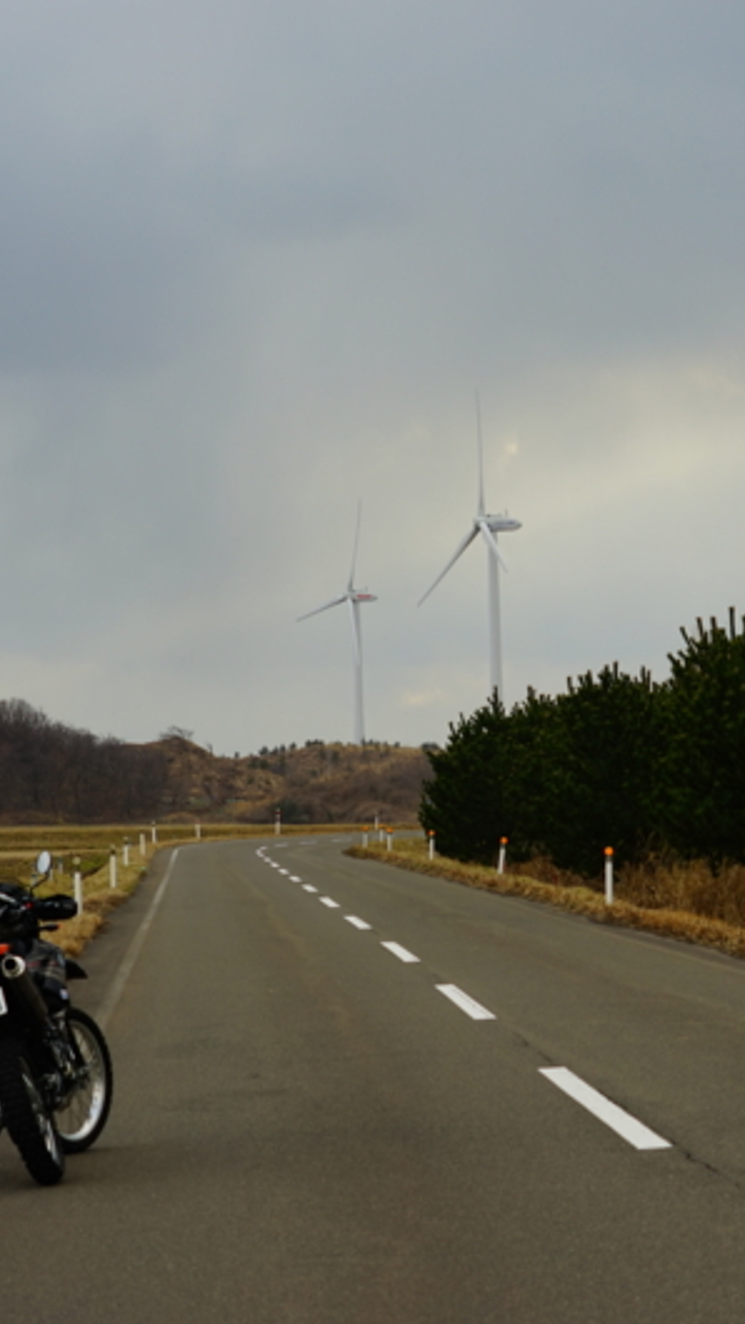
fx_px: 3443
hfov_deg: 12.3
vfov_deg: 21.8
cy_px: 660
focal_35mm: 98
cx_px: 568
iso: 100
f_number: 5.6
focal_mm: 62
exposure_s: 1/90
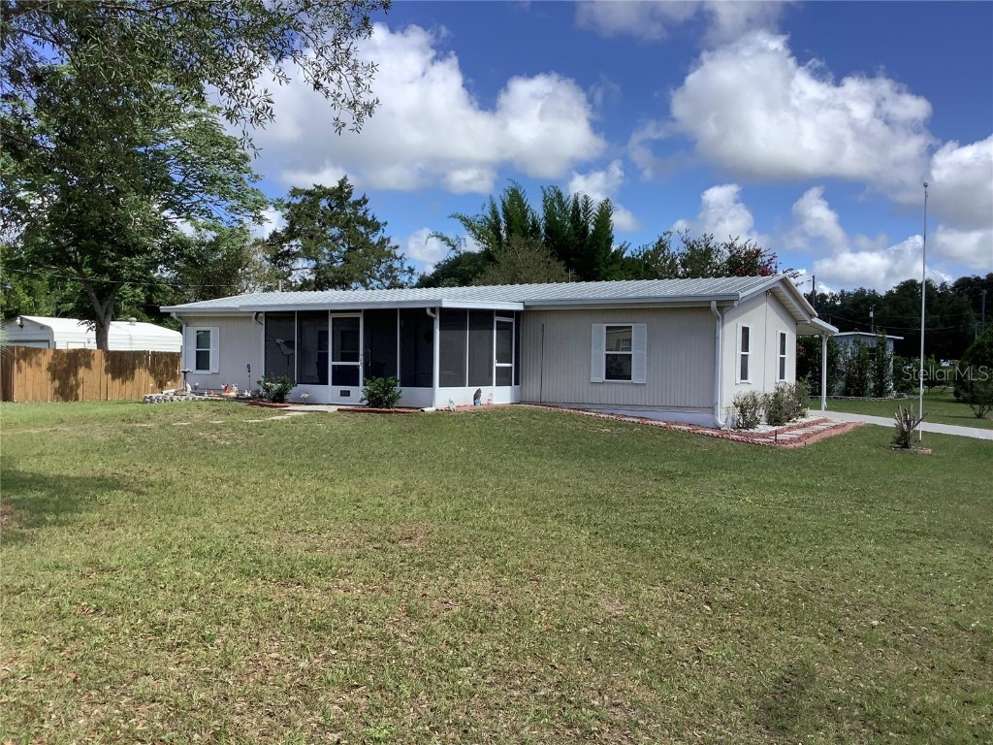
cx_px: 496
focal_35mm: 31
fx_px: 889
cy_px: 372
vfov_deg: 45.4
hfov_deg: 58.4
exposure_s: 1/1199
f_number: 2.4
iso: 25
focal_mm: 3.3
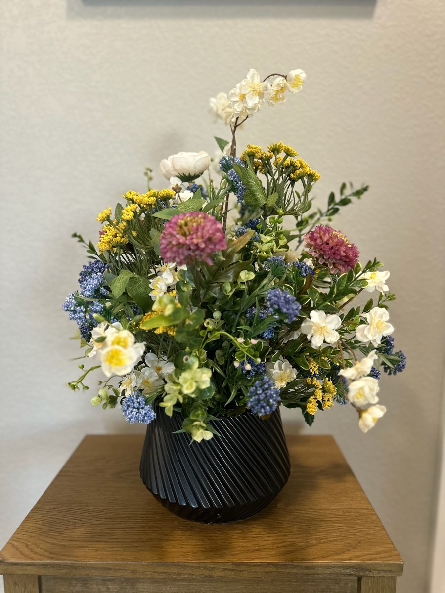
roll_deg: +0.5
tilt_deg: -5.8
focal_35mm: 24
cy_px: 296
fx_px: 411
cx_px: 222
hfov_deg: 56.8
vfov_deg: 71.6
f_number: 1.78
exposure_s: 1/60
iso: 250
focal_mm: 6.86
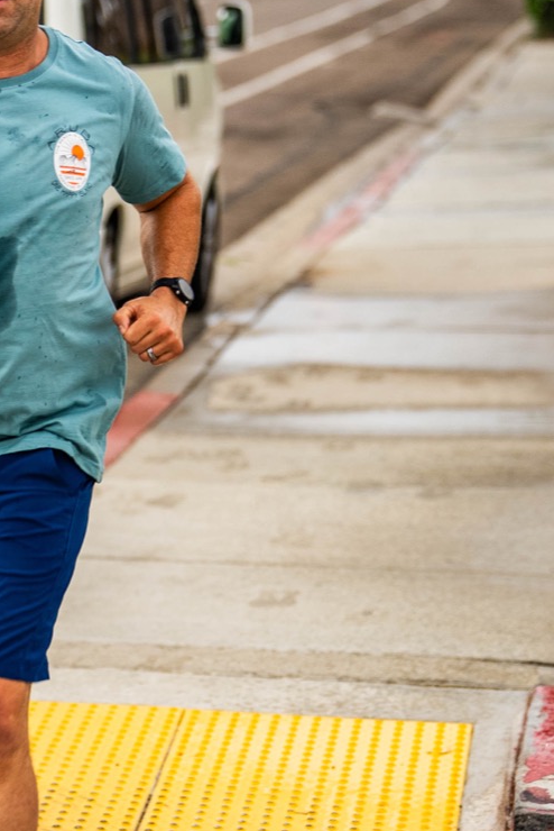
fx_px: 3989
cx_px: 4
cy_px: 344
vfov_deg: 11.9
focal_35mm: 173
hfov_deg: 7.9
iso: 800
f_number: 2.5
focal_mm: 80
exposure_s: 1/200
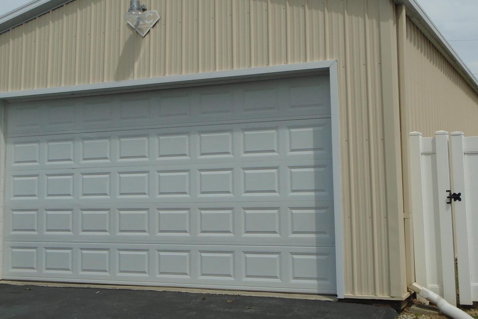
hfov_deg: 40.9
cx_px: 293
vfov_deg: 27.9
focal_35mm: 48
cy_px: 110
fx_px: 637
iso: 100
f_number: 9.5
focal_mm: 6.4
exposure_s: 1/250
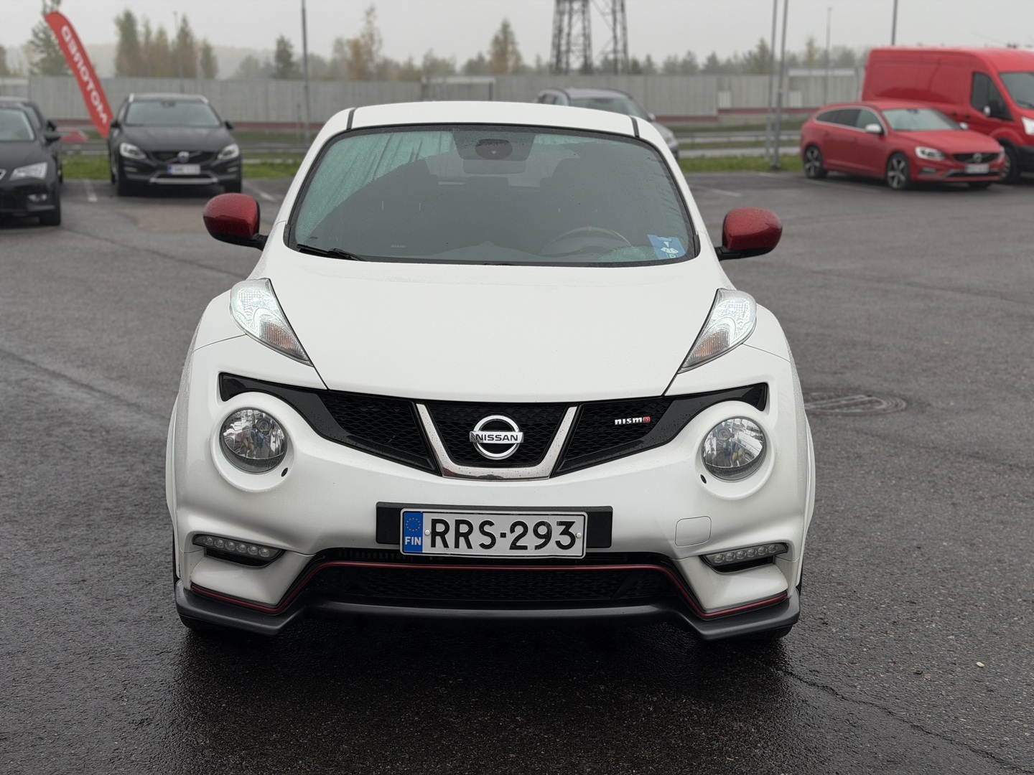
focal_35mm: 48
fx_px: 1434
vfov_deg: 30.3
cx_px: 517
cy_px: 388
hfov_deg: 39.7
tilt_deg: -11.7
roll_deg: -0.1
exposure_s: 1/740
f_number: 1.78
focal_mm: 6.76
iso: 64
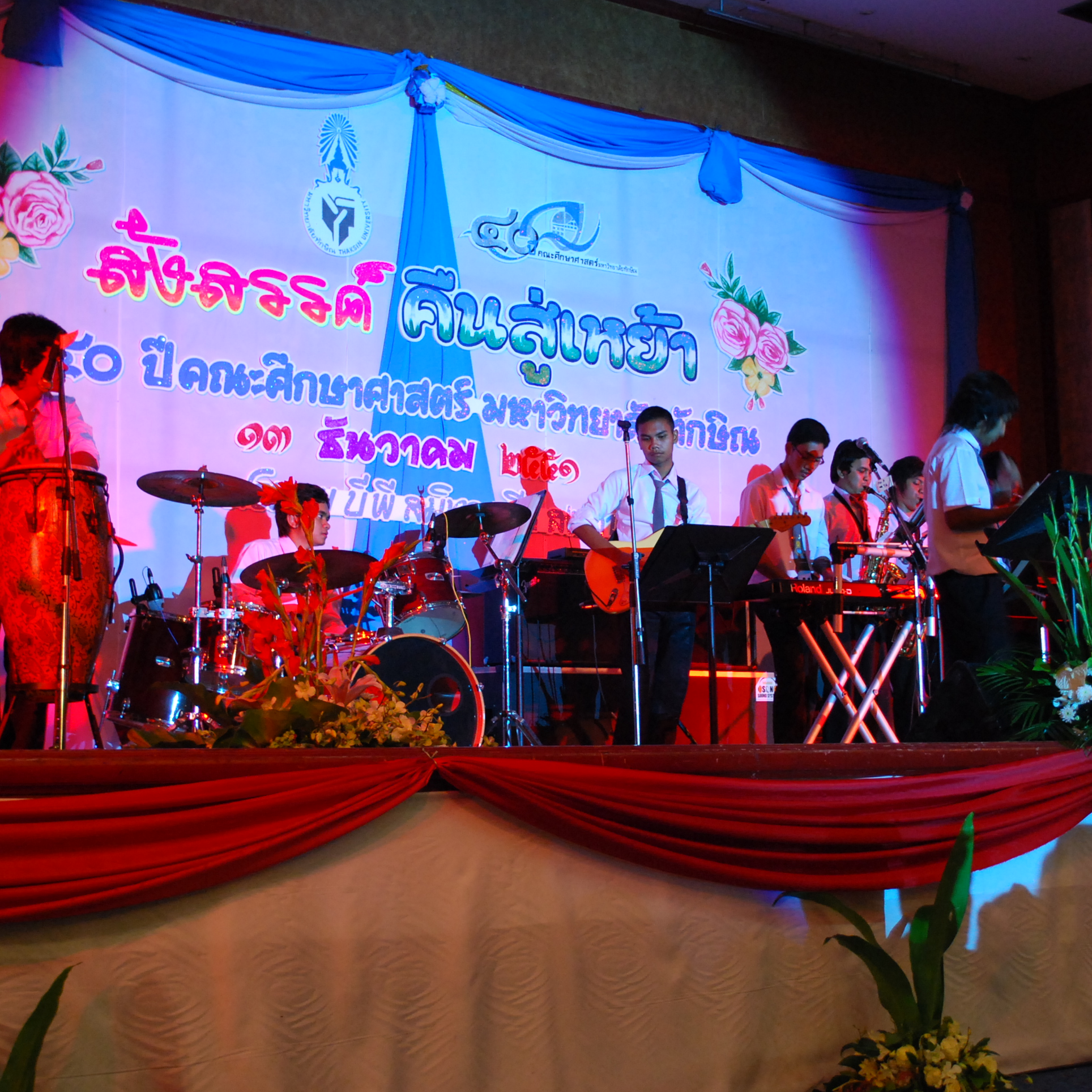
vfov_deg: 30.7
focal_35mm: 56
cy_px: 549
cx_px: 566
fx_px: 1986
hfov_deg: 30.7
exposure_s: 1/10
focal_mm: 29
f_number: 4.8
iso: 800
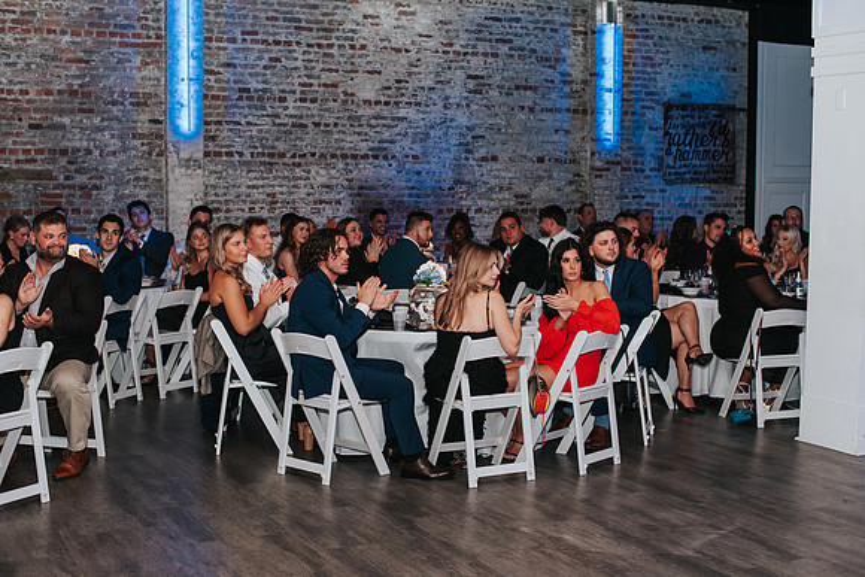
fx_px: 1202
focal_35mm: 50
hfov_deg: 39.6
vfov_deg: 27.0
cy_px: 288
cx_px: 432
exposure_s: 1/125
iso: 1000
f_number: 3.5
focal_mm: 50
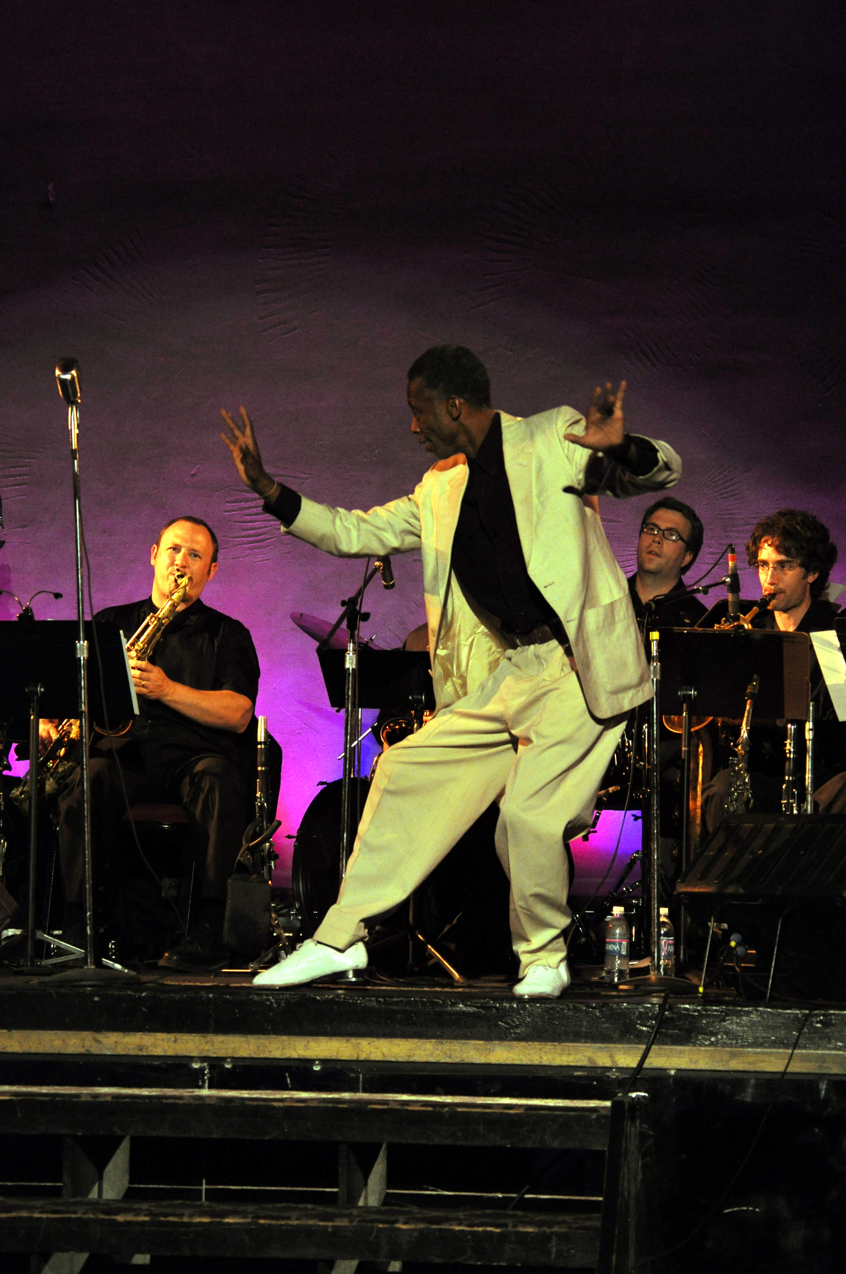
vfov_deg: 20.6
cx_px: 423
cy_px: 637
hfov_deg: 13.8
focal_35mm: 99
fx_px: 3499
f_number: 4.2
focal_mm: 66
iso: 800
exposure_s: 1/80
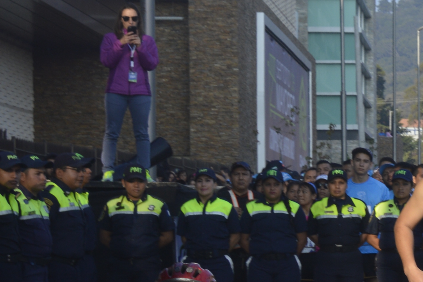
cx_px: 756
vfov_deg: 8.5
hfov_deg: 11.8
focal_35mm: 161
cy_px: 256
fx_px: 1890
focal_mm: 27
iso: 100
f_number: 8
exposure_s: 1/250
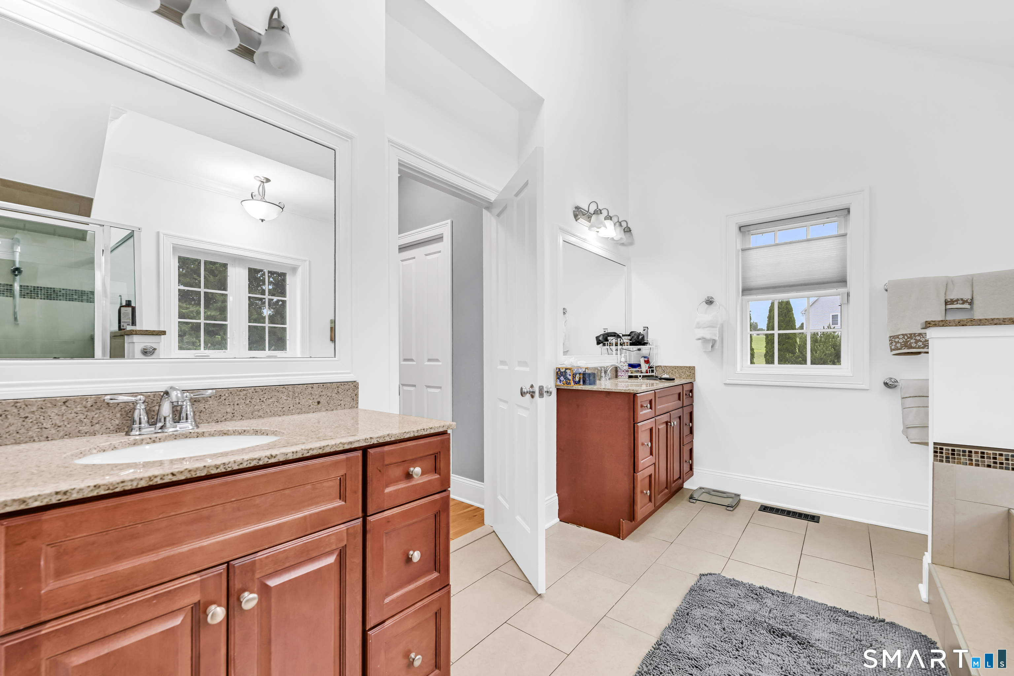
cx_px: 507
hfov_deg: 104.3
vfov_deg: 81.2
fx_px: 394
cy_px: 338
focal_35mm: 14
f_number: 8
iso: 320
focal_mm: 14
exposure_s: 1/320
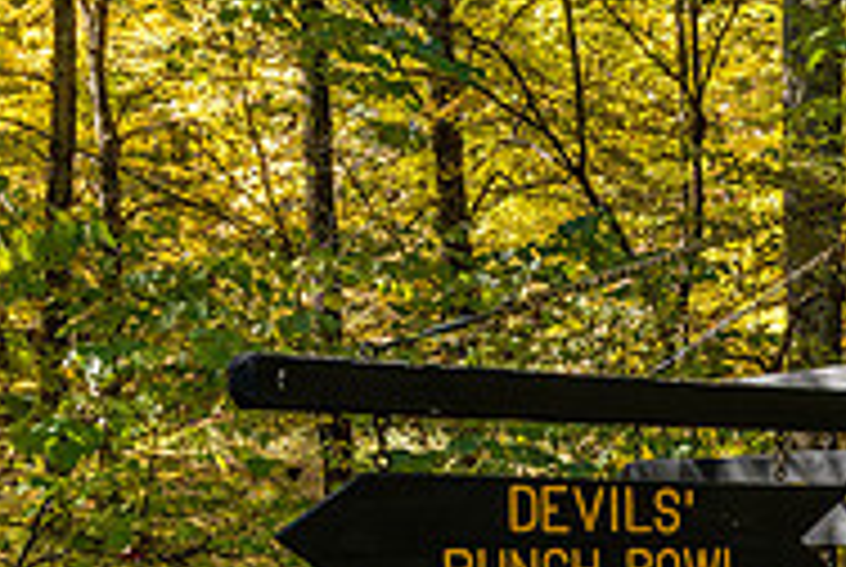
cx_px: 896
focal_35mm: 74
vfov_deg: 17.4
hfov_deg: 25.6
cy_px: 718
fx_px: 1742
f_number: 8
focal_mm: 24
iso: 1400
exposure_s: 1/160
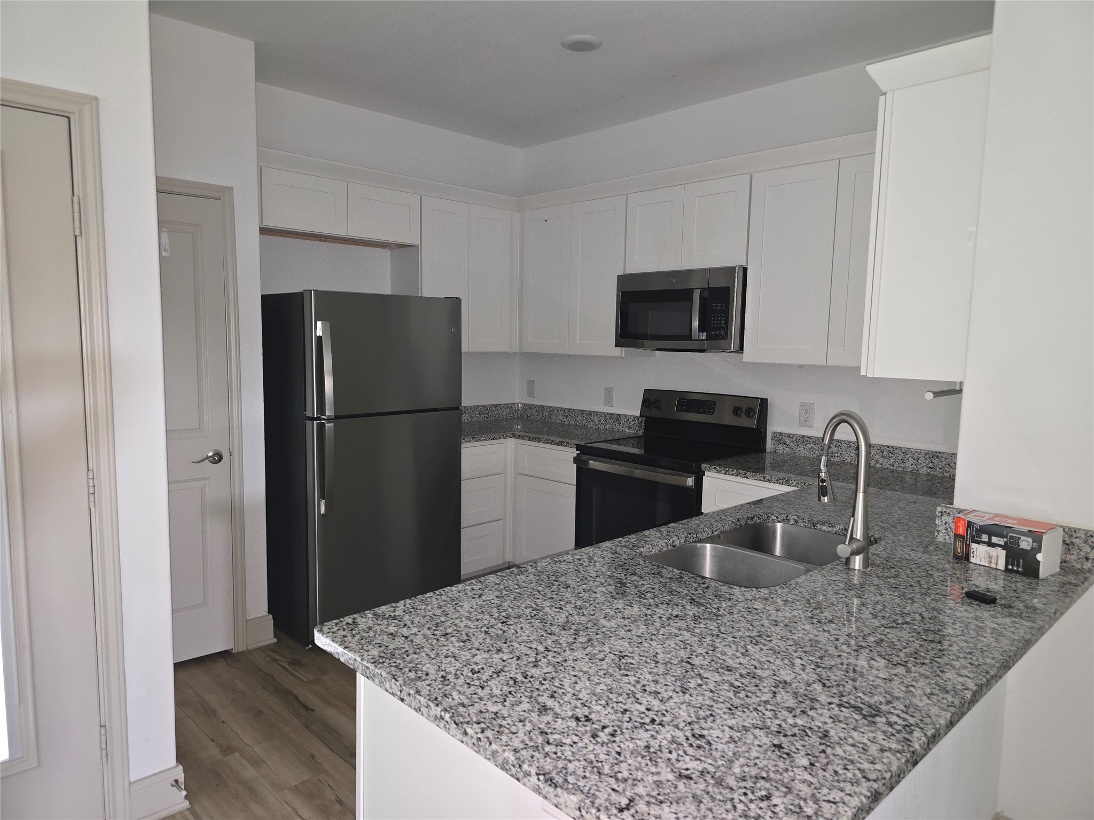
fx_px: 727
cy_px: 410
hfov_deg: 73.9
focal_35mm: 23
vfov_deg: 58.9
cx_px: 547
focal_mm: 6.3
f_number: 1.7
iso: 200
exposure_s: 1/12
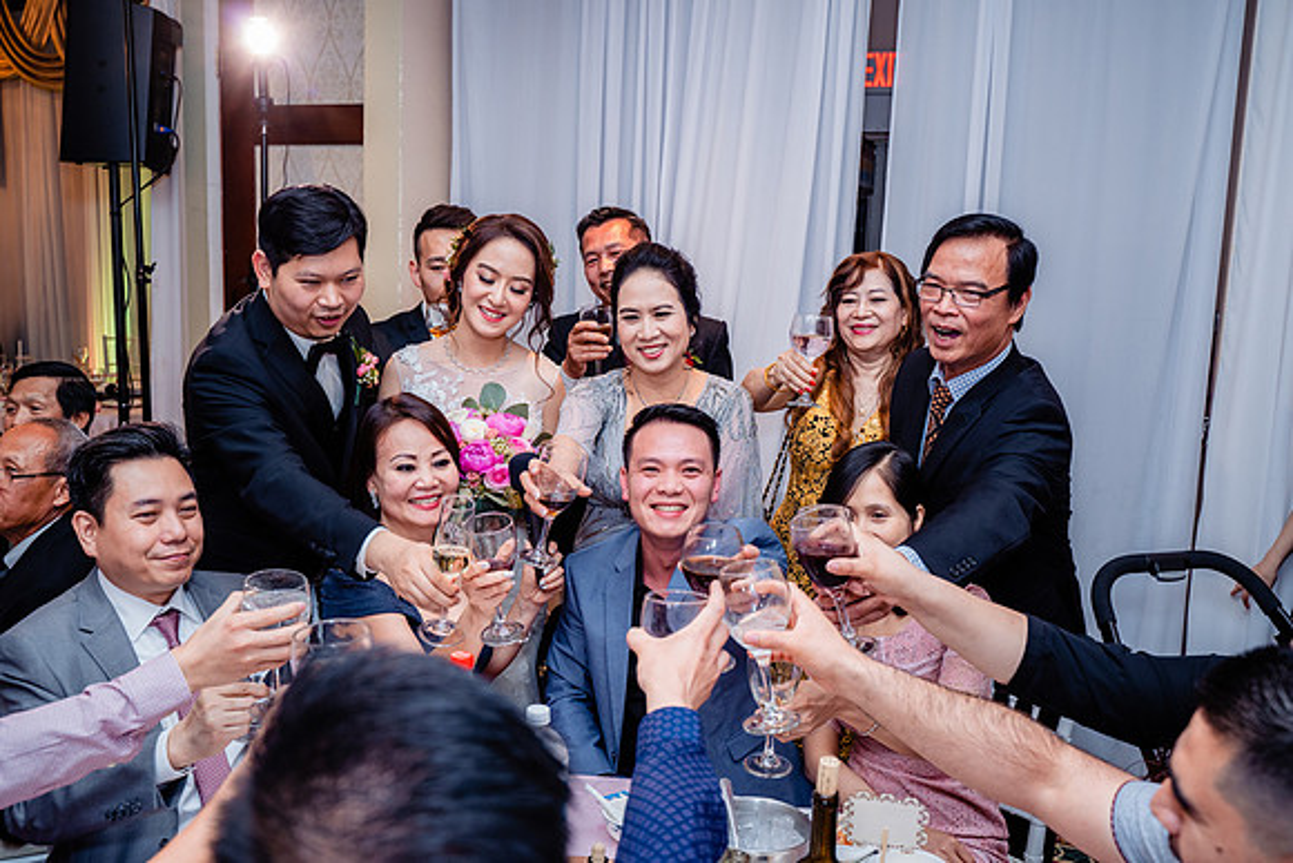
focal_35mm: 33
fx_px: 1185
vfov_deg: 40.0
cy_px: 432
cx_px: 646
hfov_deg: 57.2
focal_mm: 33
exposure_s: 1/160
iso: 1600
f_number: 4.5
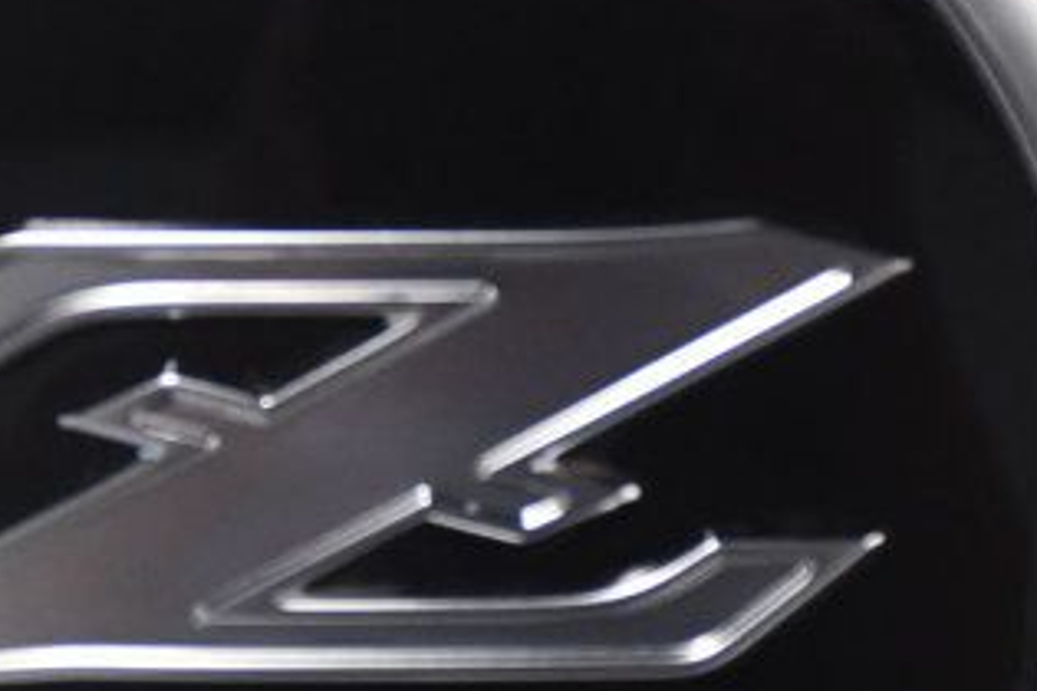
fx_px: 8699
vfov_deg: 4.6
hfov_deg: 6.8
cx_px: 369
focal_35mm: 302
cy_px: 441
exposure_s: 1/125
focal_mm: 62
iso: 1800
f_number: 5
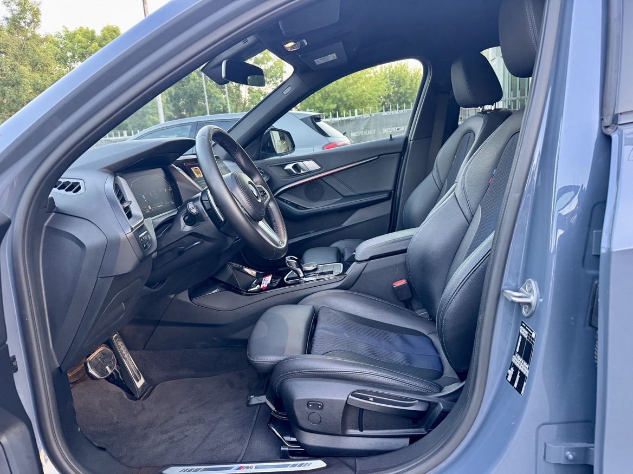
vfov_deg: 56.8
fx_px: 439
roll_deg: +4.3
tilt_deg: -11.8
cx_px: 316
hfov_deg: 71.6
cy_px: 237
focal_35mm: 24
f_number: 1.78
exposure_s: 1/60
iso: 400
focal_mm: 6.76
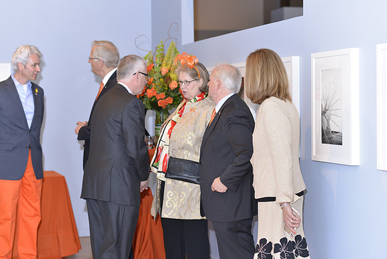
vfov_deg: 16.1
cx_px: 194
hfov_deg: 23.9
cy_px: 130
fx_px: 914
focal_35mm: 85
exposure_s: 1/125
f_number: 3.2
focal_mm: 85
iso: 640
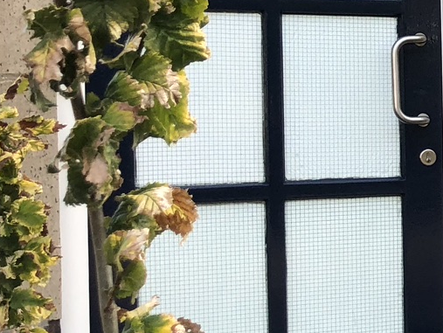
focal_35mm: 113
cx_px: 854
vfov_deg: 13.1
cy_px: 131
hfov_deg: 14.7
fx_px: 1447
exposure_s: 1/230
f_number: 1.8
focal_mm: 3.99
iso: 20
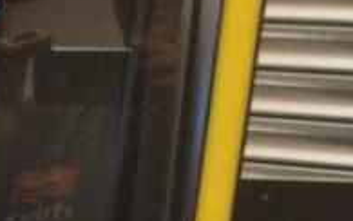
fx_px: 1877
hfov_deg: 9.3
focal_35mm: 195
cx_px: -572
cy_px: 609
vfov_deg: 6.3
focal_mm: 4.28
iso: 250
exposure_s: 1/20
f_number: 2.4
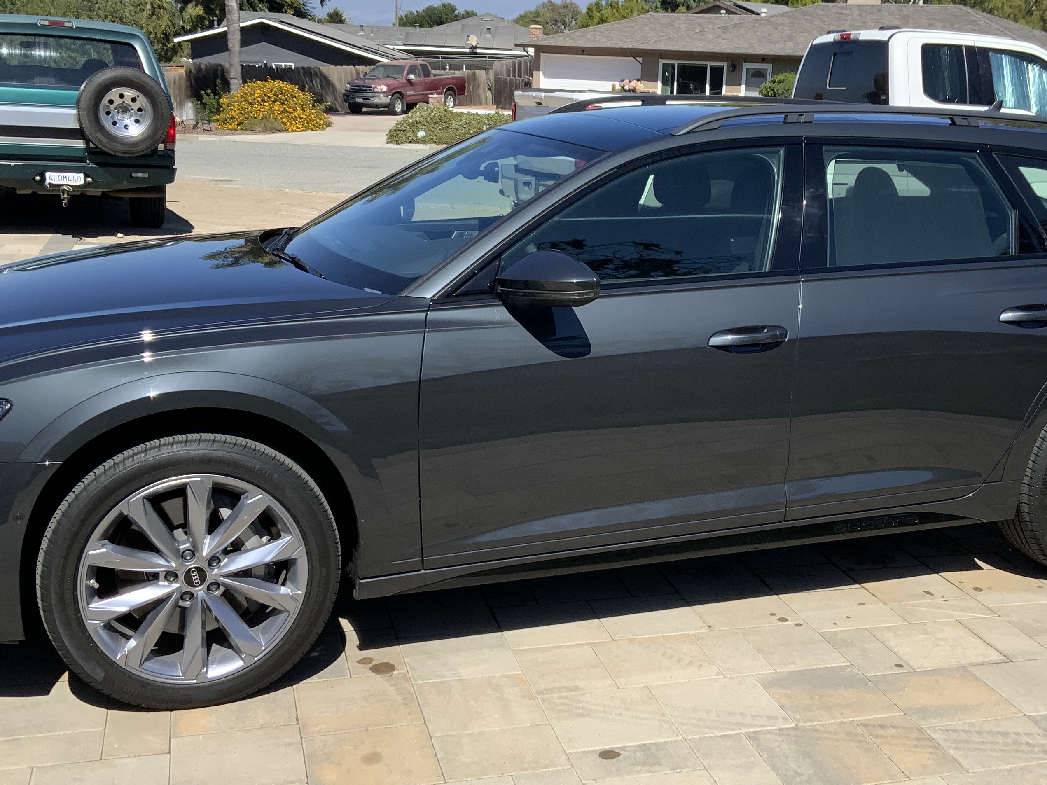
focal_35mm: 46
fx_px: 1391
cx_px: 615
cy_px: 378
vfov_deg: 31.5
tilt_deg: -12.8
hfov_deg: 41.1
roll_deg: -3.0
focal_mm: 3
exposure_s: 1/1912
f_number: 1.8
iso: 16
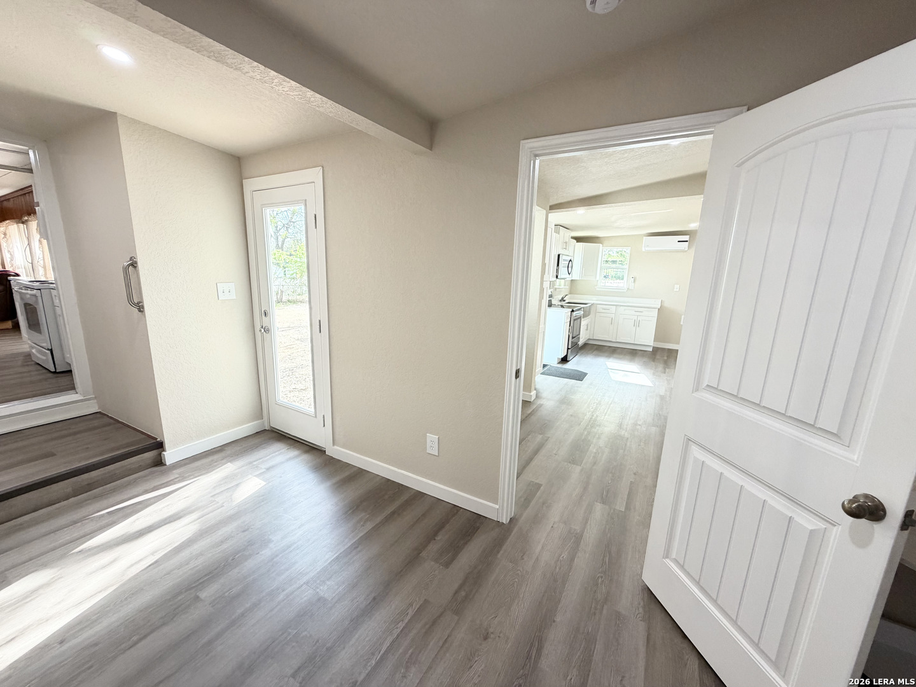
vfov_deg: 85.7
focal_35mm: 14
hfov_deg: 102.1
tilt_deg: -11.6
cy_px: 344
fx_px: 370
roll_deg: -1.4
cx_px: 458
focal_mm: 2.22
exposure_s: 1/121
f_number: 2.2
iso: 250
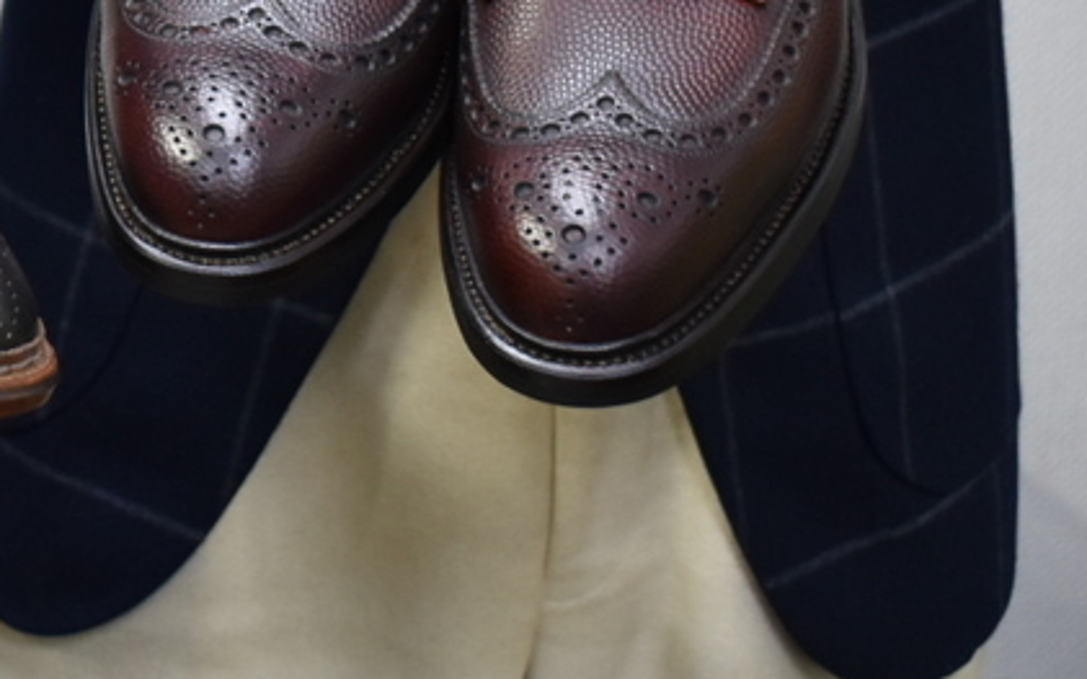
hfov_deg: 13.5
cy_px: -212
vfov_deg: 8.7
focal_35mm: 148
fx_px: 4384
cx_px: -444
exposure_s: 1/30
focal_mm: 34
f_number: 4.5
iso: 640
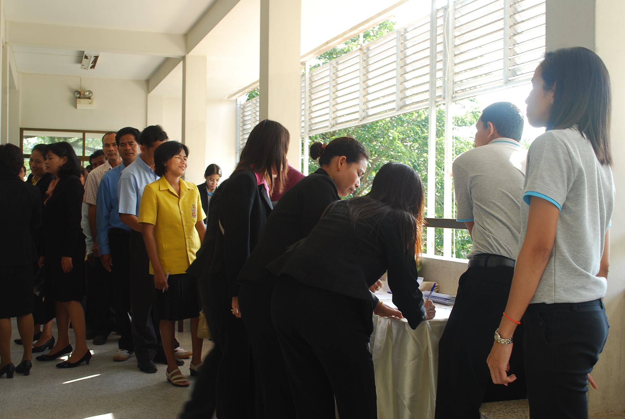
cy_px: 210
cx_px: 312
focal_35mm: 44
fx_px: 756
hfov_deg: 44.9
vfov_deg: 30.9
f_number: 9
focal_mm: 29
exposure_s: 1/30
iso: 200
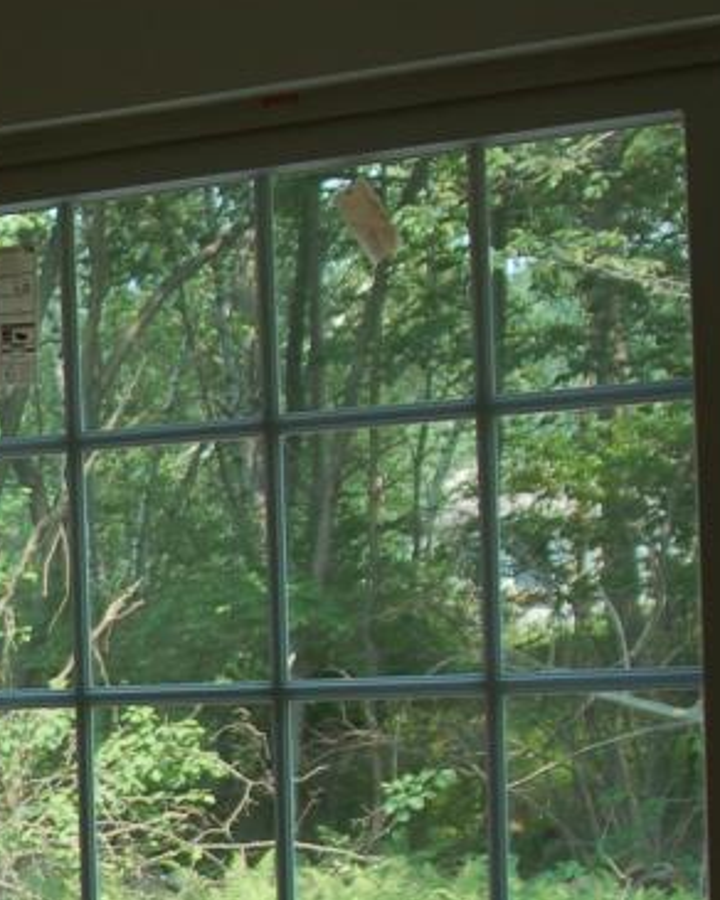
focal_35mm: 138
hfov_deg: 10.3
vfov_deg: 13.8
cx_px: -708
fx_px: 3676
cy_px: 862
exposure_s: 1/125
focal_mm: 28
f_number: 5.6
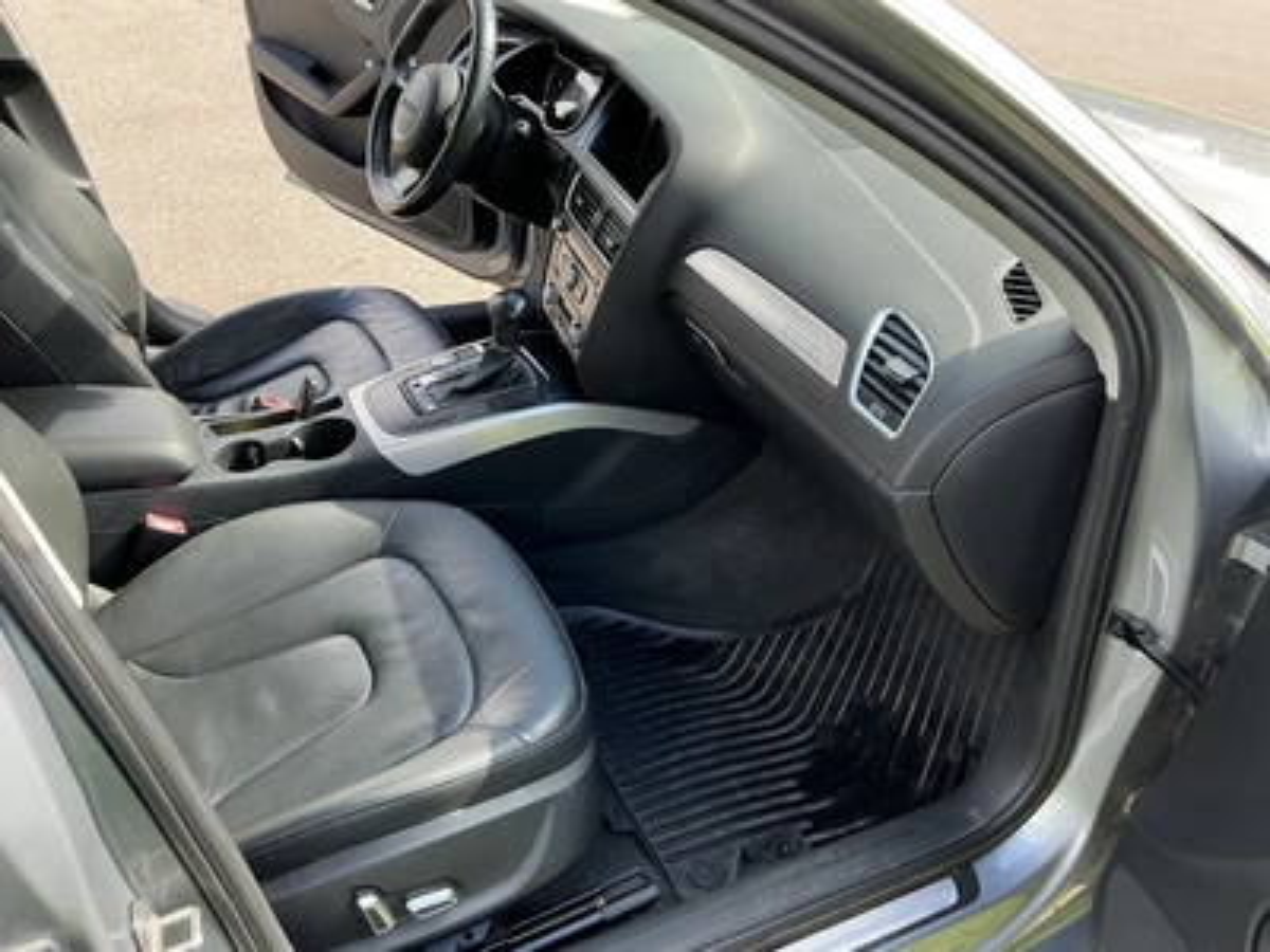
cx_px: 635
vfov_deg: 49.7
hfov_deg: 63.4
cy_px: 476
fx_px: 1027
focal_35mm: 28
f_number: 1.8
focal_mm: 3
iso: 25
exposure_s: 1/174
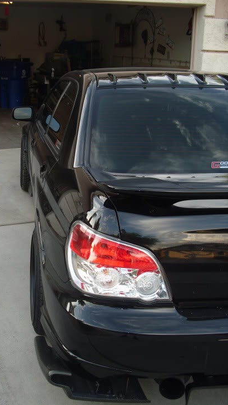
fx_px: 463
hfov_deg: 27.4
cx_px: 62
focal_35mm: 43
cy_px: 204
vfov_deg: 47.4
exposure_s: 1/80
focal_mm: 6.3
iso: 100
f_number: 3.1
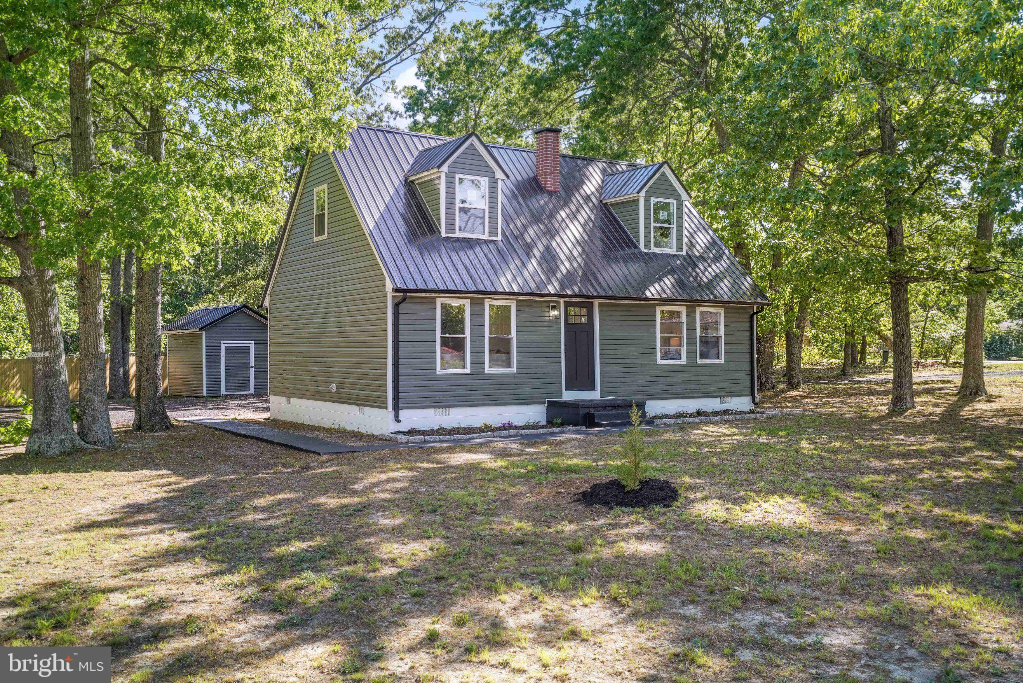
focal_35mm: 33
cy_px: 342
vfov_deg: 40.0
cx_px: 512
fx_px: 938
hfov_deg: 57.2
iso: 250
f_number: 7.1
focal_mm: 33
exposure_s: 1/13
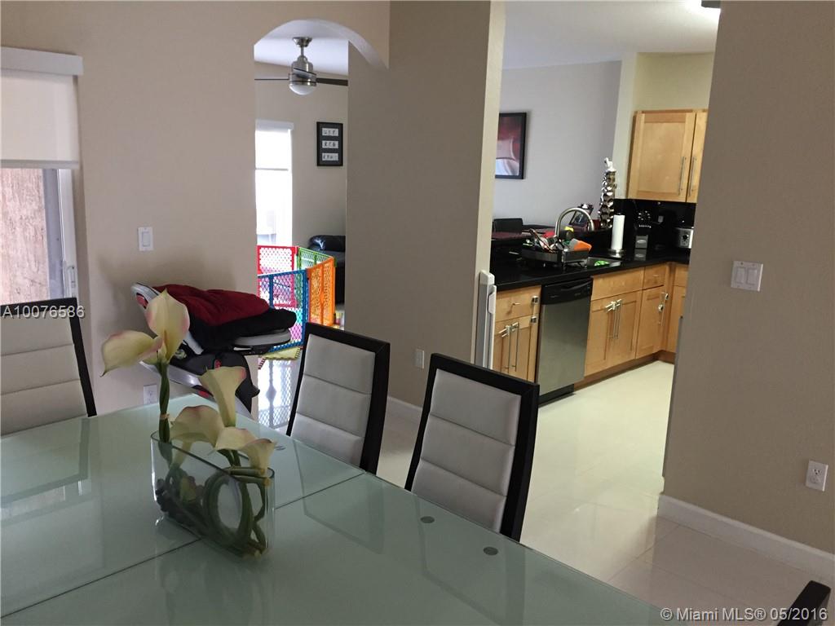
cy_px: 313
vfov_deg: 48.2
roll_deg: -3.1
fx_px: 700
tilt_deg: -12.3
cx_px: 418
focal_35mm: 29
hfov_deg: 61.7
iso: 125
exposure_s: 1/30
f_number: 2.2
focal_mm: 4.15
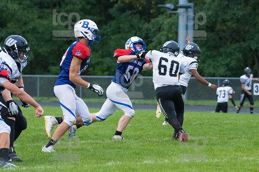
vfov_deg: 4.4
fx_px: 2265
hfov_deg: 6.5
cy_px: 86
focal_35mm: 315
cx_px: 130
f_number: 5.6
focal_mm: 210
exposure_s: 1/2000
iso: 10000
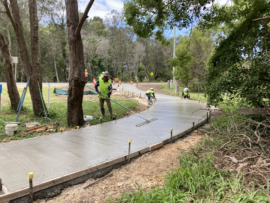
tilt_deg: -6.0
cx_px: 135
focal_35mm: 28
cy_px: 102
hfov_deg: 63.4
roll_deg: +1.0
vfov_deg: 49.7
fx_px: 218
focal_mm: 3.99
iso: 20
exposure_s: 1/600
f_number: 1.8
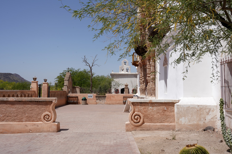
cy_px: 76
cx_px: 119
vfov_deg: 35.0
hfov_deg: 50.7
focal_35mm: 38
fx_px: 245
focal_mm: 37
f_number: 16
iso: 100
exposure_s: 1/125
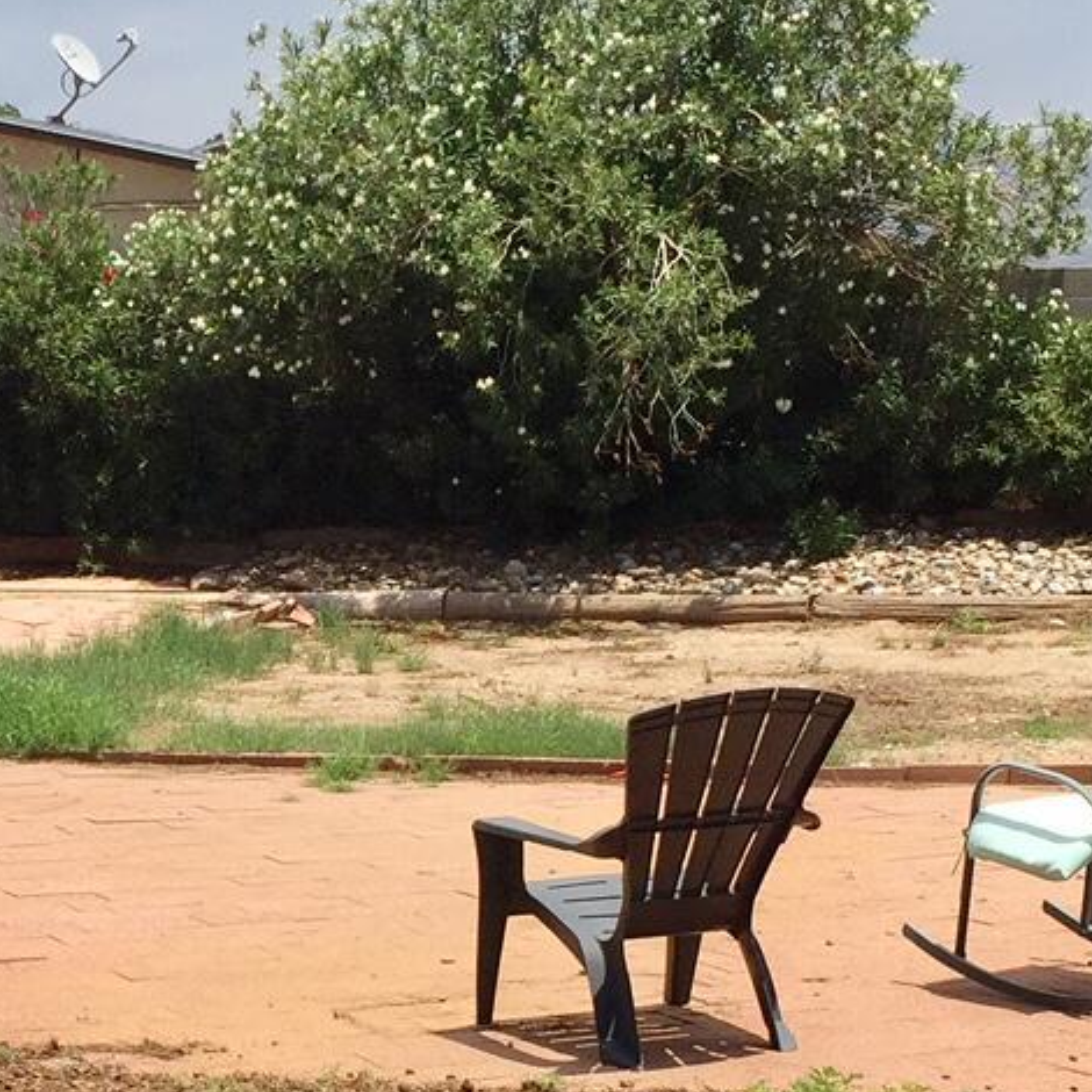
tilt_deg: -6.3
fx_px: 3176
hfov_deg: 19.2
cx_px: 132
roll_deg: -0.6
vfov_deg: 19.3
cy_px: 853
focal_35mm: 89
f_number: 2.2
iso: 32
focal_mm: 4.15
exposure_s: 1/3597
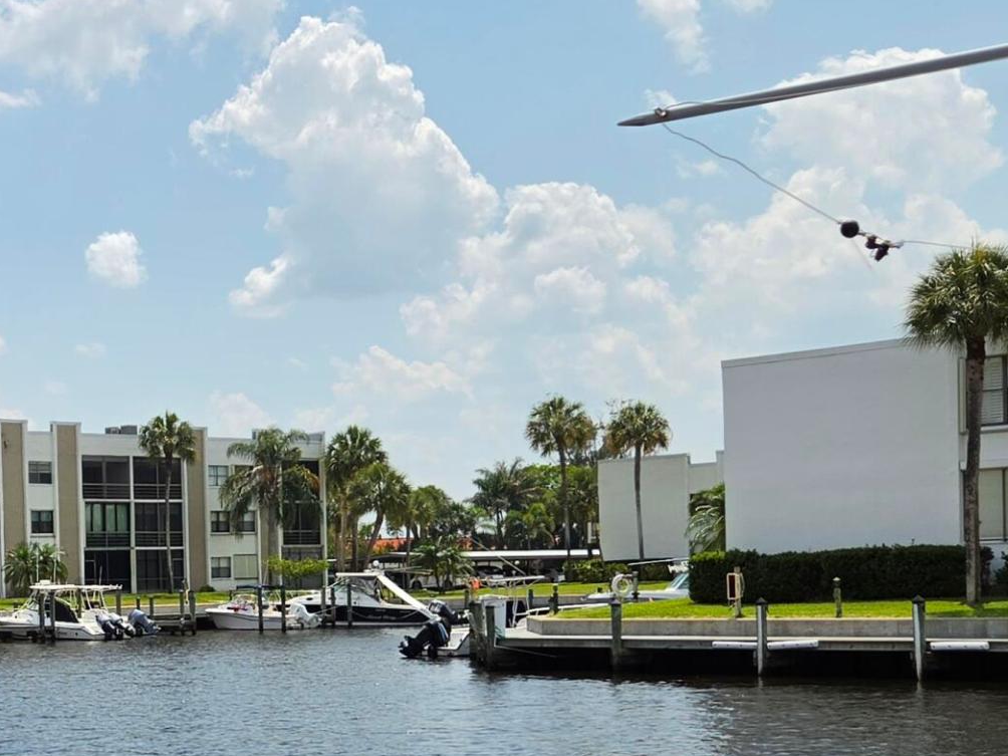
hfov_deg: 28.0
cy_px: 633
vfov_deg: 21.9
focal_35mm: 66
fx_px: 1922
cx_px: 44
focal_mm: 5.4
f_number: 1.8
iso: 80
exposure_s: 1/6409
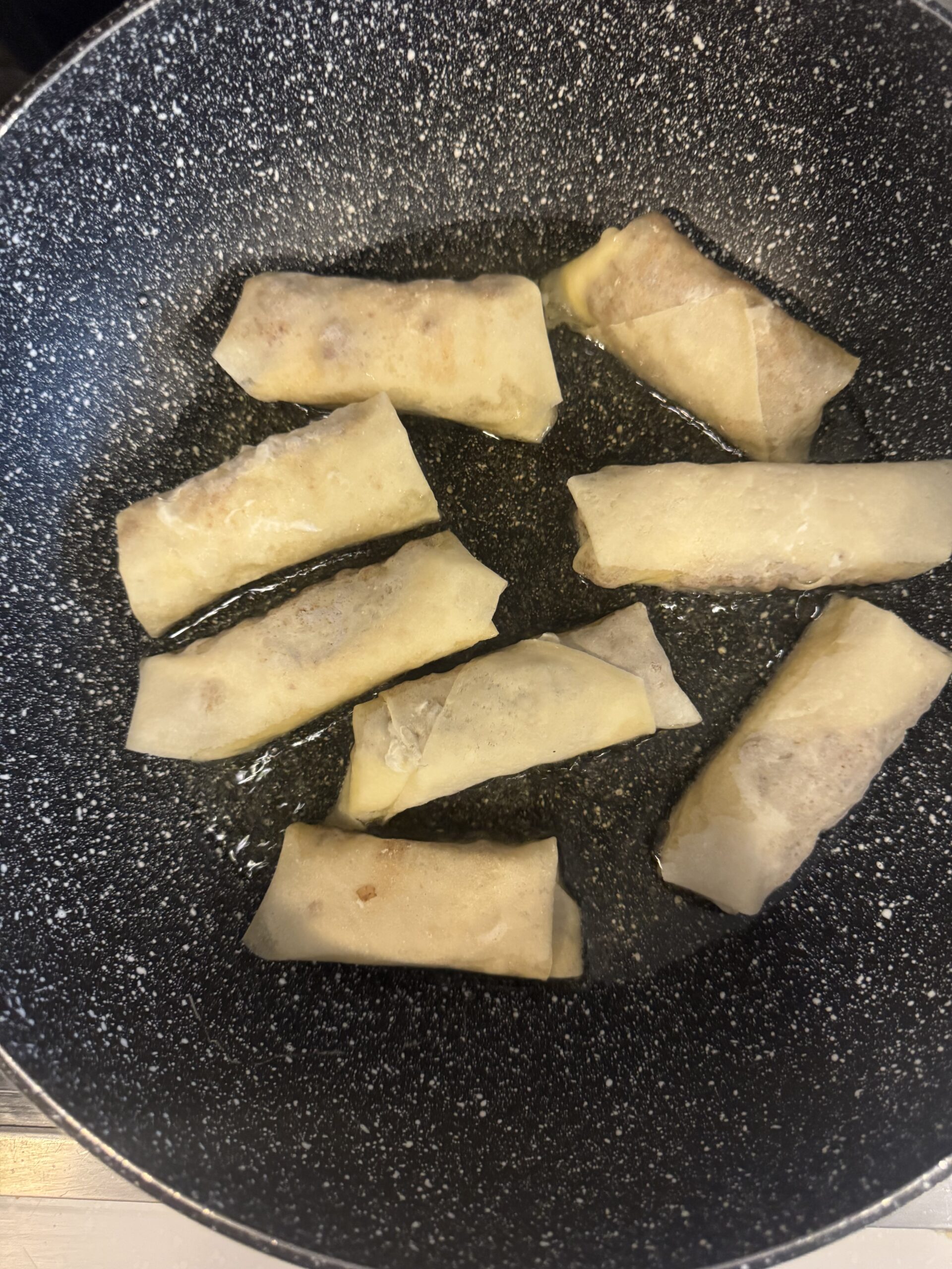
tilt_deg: -83.7
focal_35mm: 24
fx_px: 880
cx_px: 476
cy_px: 634
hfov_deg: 56.8
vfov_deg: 71.6
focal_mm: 6.76
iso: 800
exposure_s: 1/50
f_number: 1.78
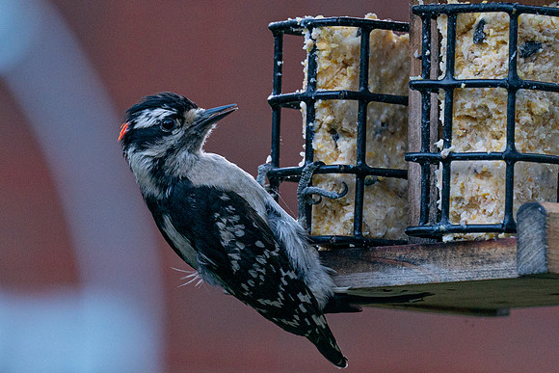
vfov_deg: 2.2
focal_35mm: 630
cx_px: 248
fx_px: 9788
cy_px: 219
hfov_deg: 3.3
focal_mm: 358
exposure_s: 1/320
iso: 1600
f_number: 8
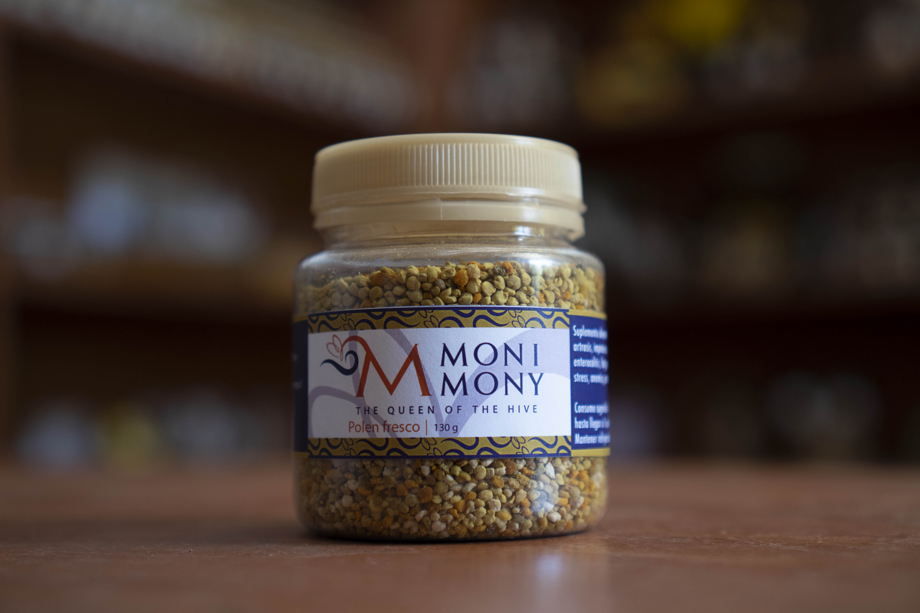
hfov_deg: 37.9
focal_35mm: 52
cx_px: 460
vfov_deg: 25.8
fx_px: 1342
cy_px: 306
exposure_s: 1/100
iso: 400
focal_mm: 35
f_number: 2.5
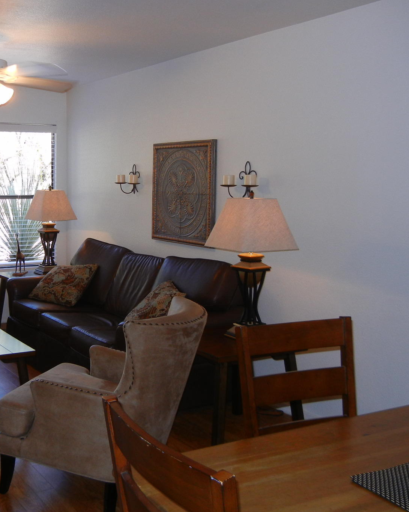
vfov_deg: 42.0
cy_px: 240
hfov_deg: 33.3
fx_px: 666
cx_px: 87
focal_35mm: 44
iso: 160
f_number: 3.5
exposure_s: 1/58.6
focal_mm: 5.4
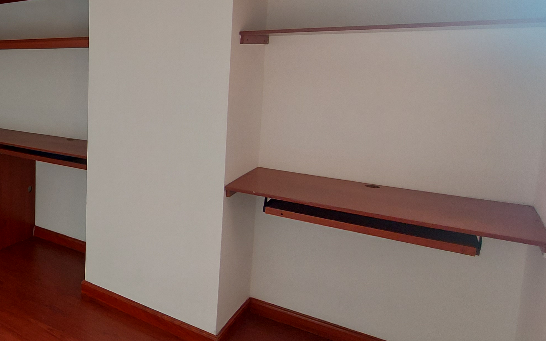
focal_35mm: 28
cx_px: -6
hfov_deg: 52.1
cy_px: 108
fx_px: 417
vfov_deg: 43.8
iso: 64
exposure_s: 1/60
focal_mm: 1.74
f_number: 2.2
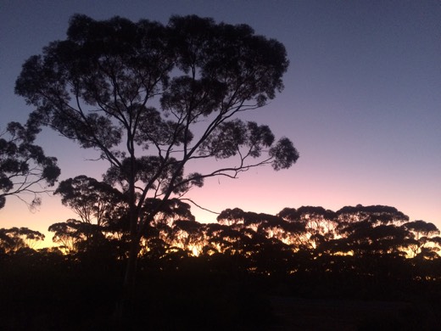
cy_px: 166
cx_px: 220
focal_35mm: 29
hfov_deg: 61.7
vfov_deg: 48.2
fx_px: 369
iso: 320
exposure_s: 1/24
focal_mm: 4.15
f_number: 2.2
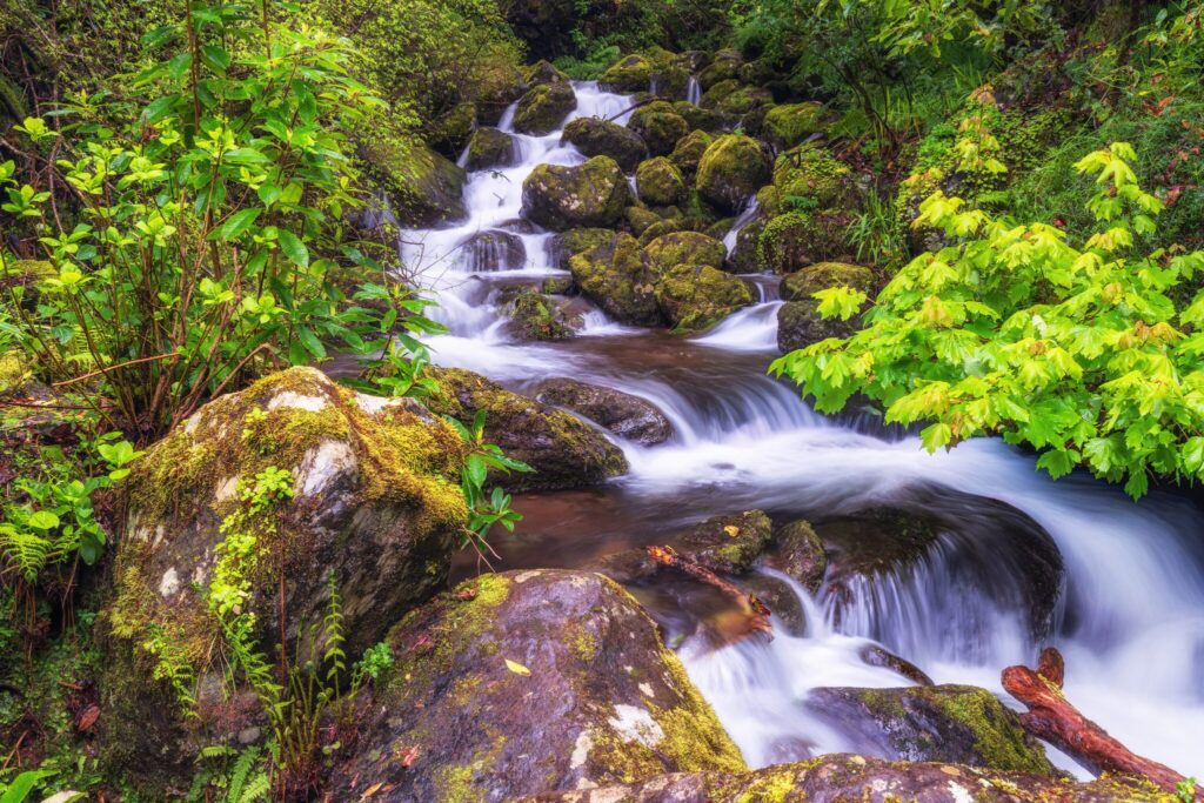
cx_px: 602
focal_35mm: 35
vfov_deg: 37.9
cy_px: 402
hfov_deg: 54.4
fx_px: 1171
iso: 100
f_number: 10
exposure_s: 1/1.67
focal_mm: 35
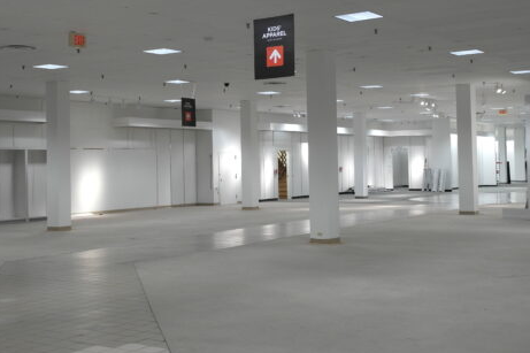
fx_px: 736
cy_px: 137
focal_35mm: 50
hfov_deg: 39.5
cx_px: 217
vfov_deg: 26.9
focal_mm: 20
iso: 400
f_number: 3.5
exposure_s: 1/40
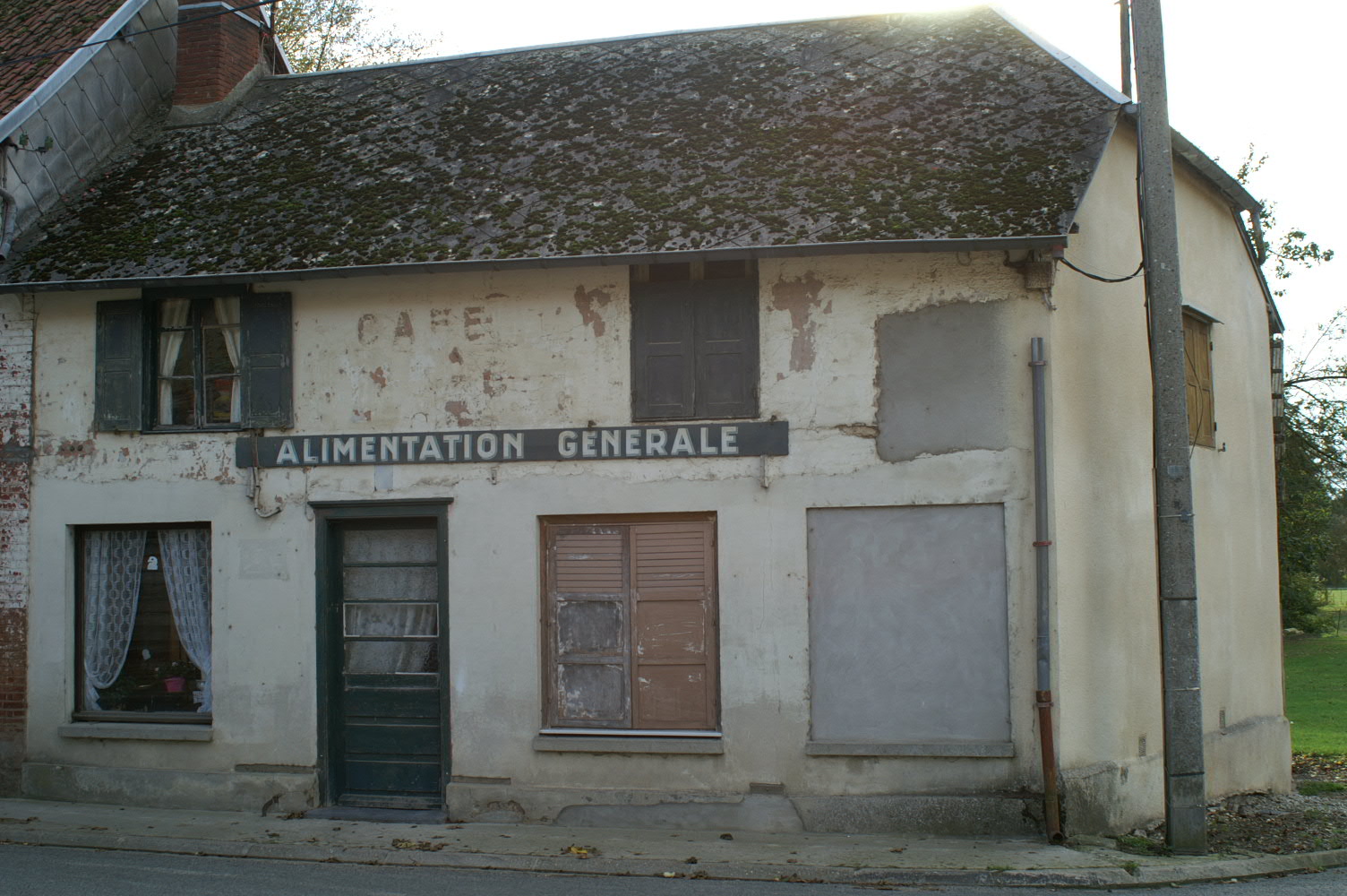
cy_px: 448
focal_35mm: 42
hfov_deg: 46.4
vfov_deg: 31.8
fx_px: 1570
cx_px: 674
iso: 100
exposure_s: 1/80
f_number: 9
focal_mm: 28
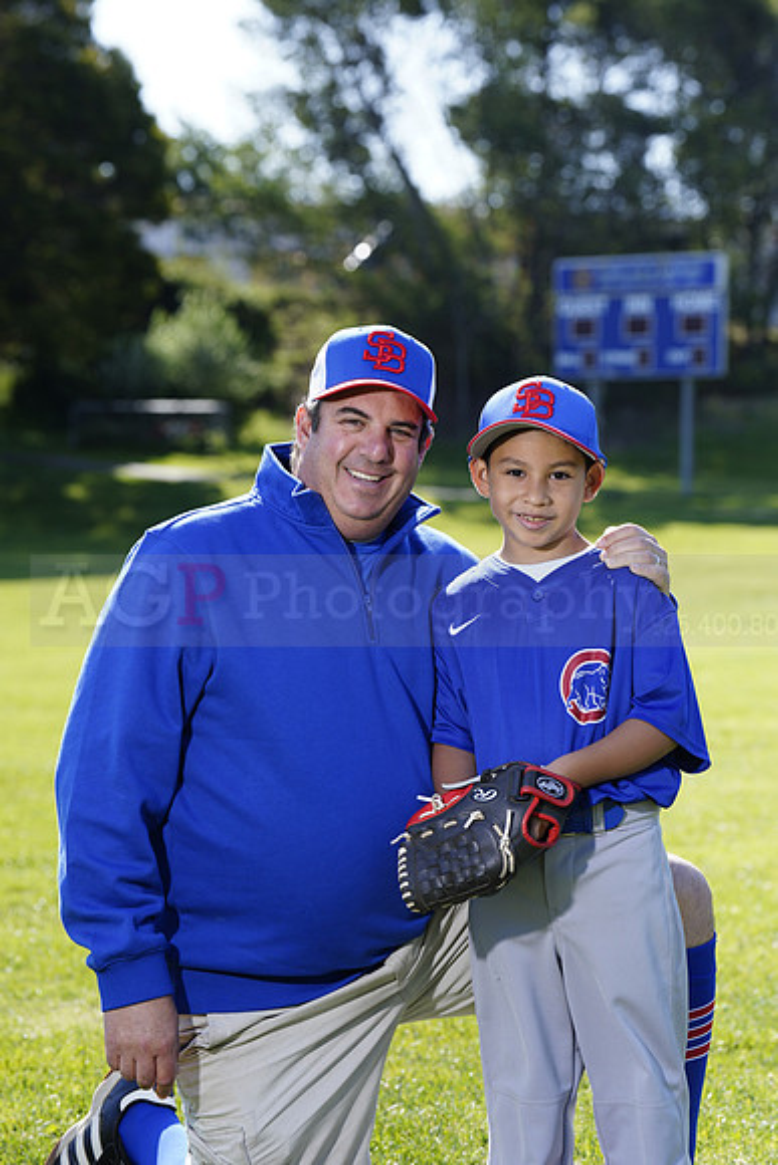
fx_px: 3596
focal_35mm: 111
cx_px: 389
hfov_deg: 12.3
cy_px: 582
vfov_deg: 18.4
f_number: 5
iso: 100
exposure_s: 1/250
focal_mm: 111
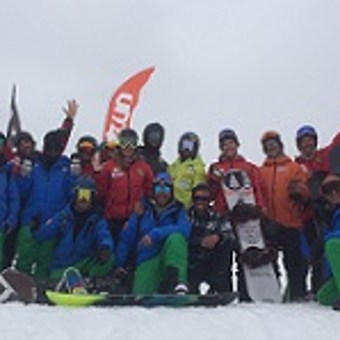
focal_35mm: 61
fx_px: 678
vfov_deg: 28.0
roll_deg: -5.4
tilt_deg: +13.8
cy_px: 217
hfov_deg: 28.0
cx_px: 120
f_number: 2.2
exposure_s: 1/7937
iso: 32
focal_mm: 4.15
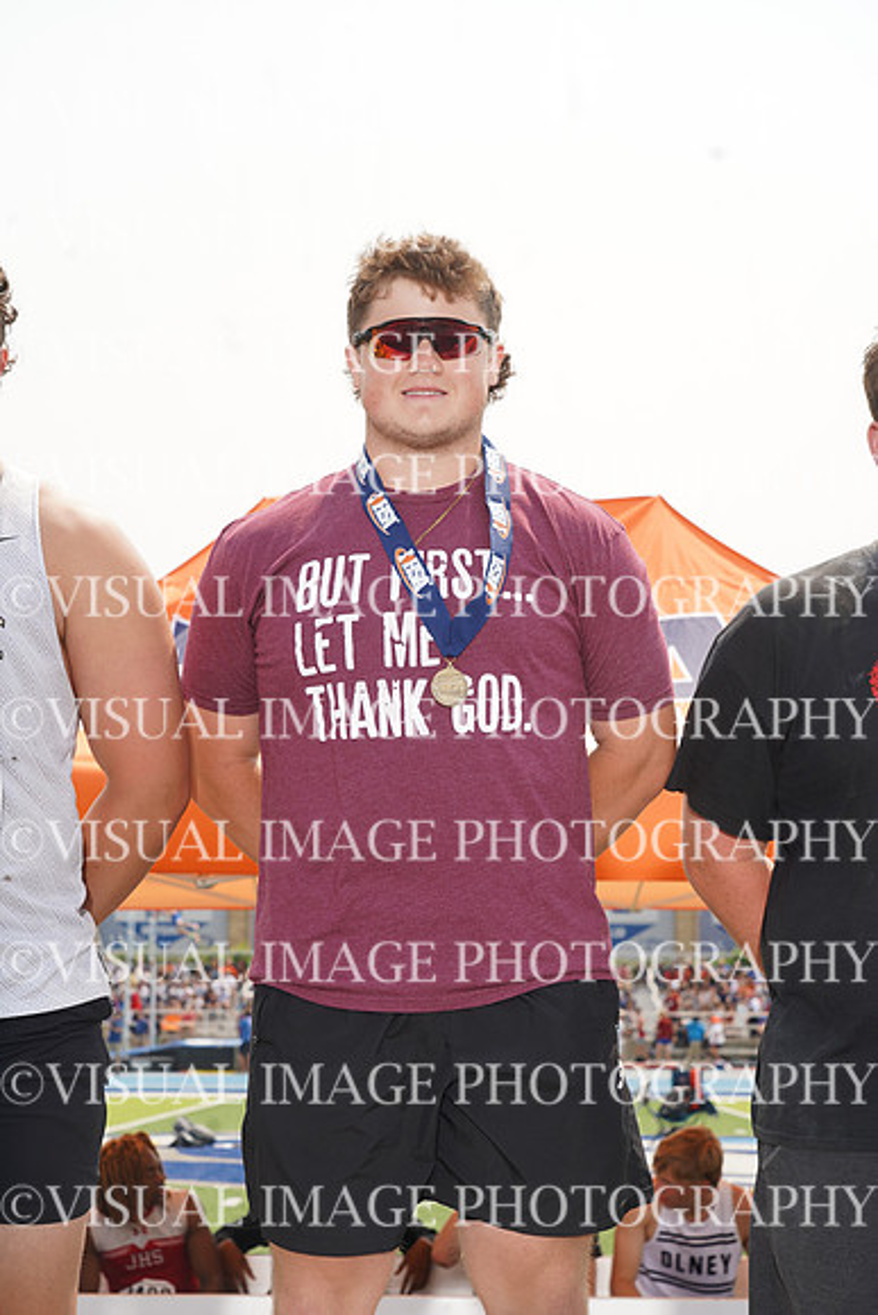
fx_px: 2303
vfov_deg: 31.9
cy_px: 658
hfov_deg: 21.6
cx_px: 439
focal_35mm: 63
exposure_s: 1/200
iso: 100
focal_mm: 63
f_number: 8
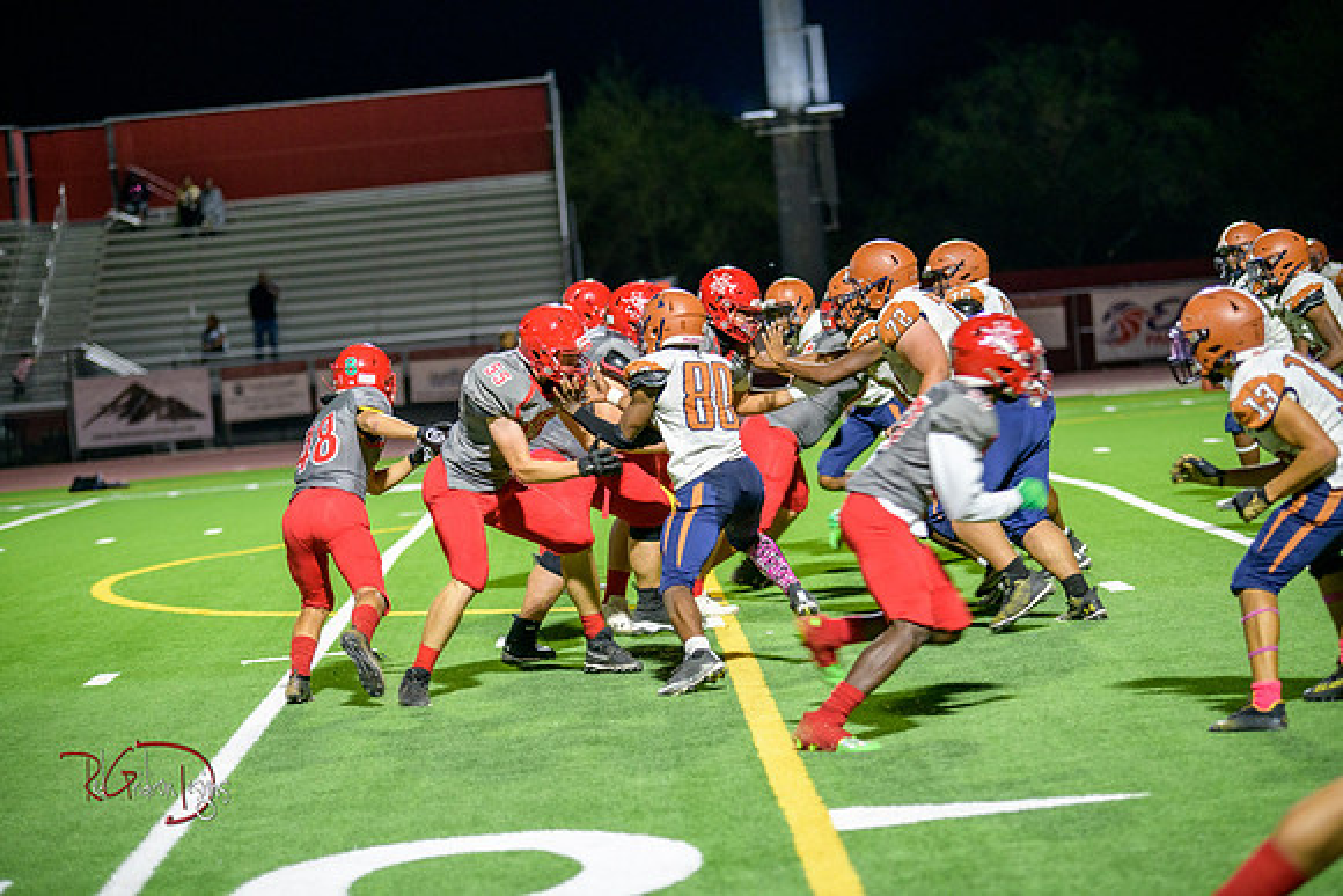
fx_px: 4478
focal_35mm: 120
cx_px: 672
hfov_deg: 17.1
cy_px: 448
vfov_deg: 11.4
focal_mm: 120
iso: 1600
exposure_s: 1/250
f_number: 2.8
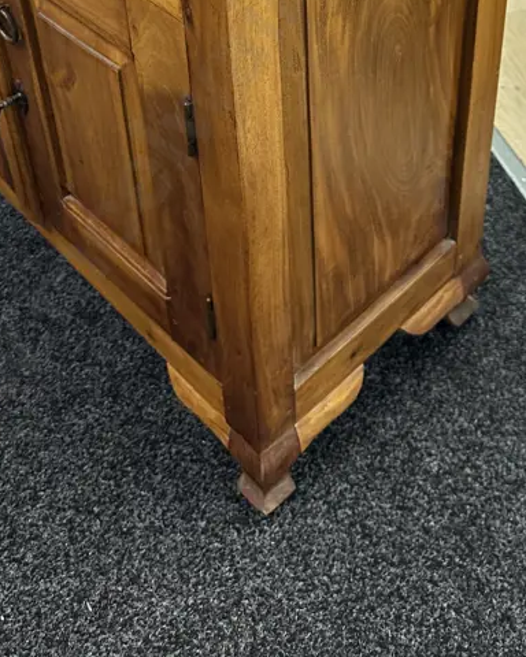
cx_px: 308
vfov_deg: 33.3
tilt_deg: -33.3
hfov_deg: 30.2
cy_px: -37
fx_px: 973
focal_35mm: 50
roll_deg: +2.5
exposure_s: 1/50
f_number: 1.78
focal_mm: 6.86
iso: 200
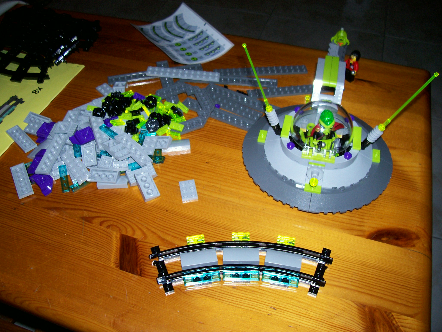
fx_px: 434
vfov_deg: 41.8
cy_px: 166
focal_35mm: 34
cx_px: 221
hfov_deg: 54.0
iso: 80
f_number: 2.7
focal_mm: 5.6
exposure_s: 1/64
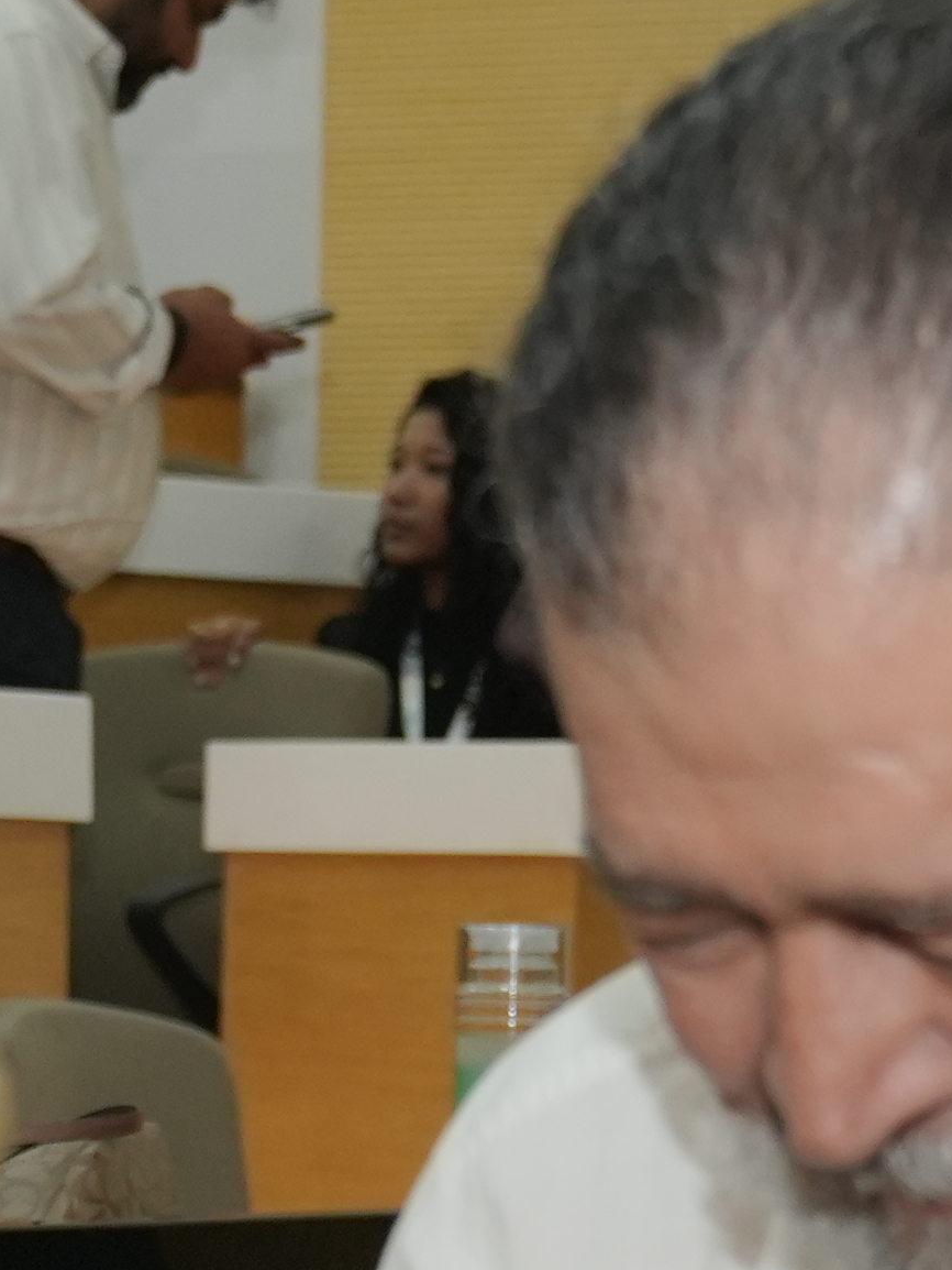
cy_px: 1349
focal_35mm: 216
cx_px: 595
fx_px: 7918
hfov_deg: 6.9
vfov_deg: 9.1
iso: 800
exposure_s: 1/160
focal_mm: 37
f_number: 4
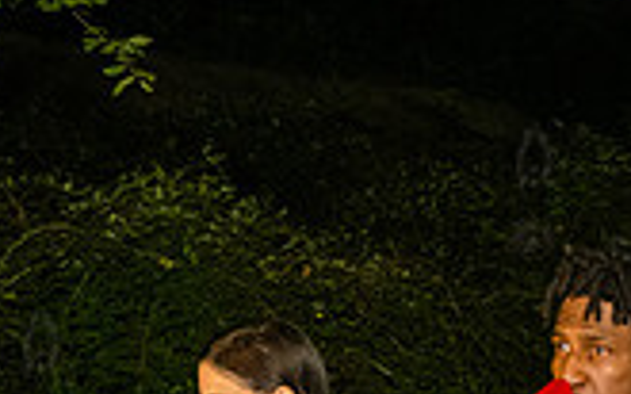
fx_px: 1599
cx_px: 532
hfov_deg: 22.0
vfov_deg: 13.4
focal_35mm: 93
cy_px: 557
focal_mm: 26
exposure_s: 1/200
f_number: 3.2
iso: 6400
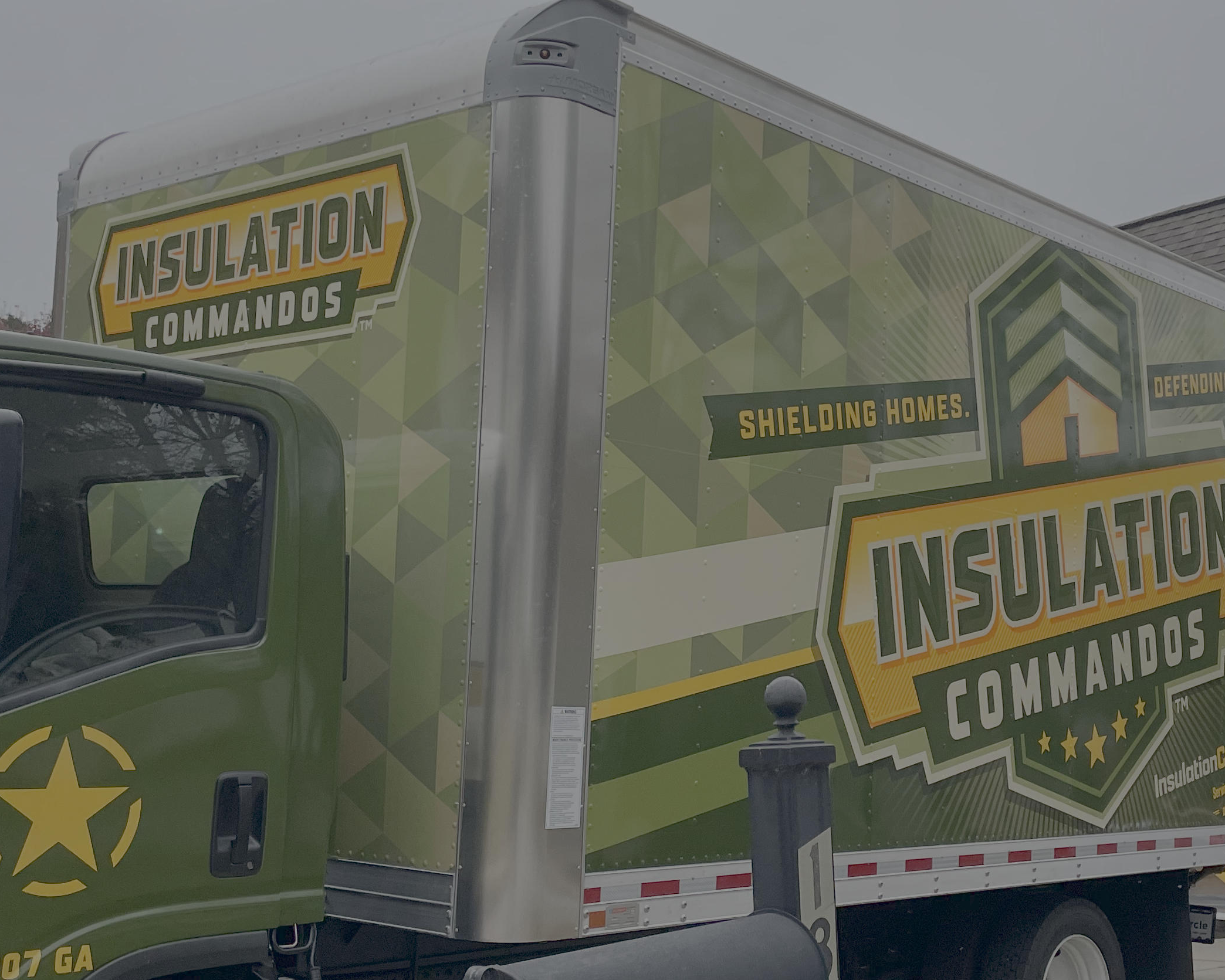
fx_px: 1777
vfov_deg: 30.8
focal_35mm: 49
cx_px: 754
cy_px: 540
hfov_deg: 37.8
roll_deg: +3.5
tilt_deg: +8.8
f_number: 1.6
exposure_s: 1/121
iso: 100
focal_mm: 4.2
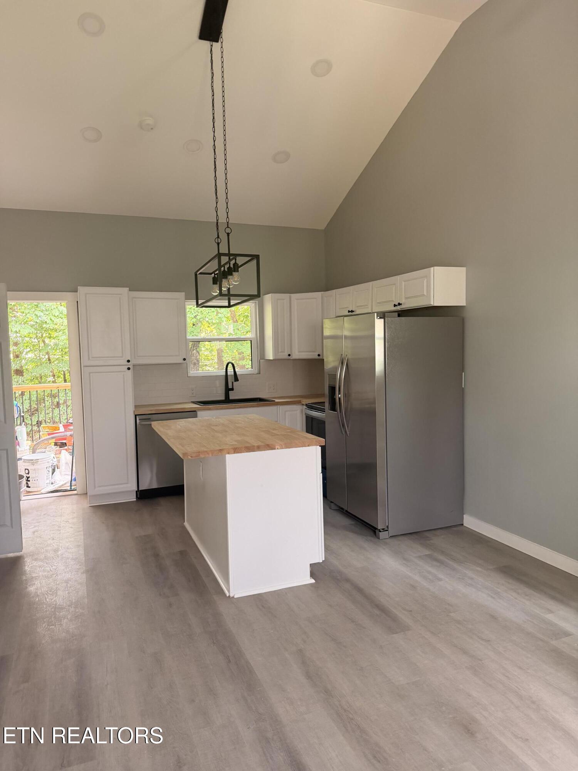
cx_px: 289
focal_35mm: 24
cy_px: 386
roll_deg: +0.4
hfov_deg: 56.8
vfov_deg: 71.6
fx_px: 534
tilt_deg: -2.5
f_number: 1.78
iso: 250
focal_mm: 6.76
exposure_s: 1/60
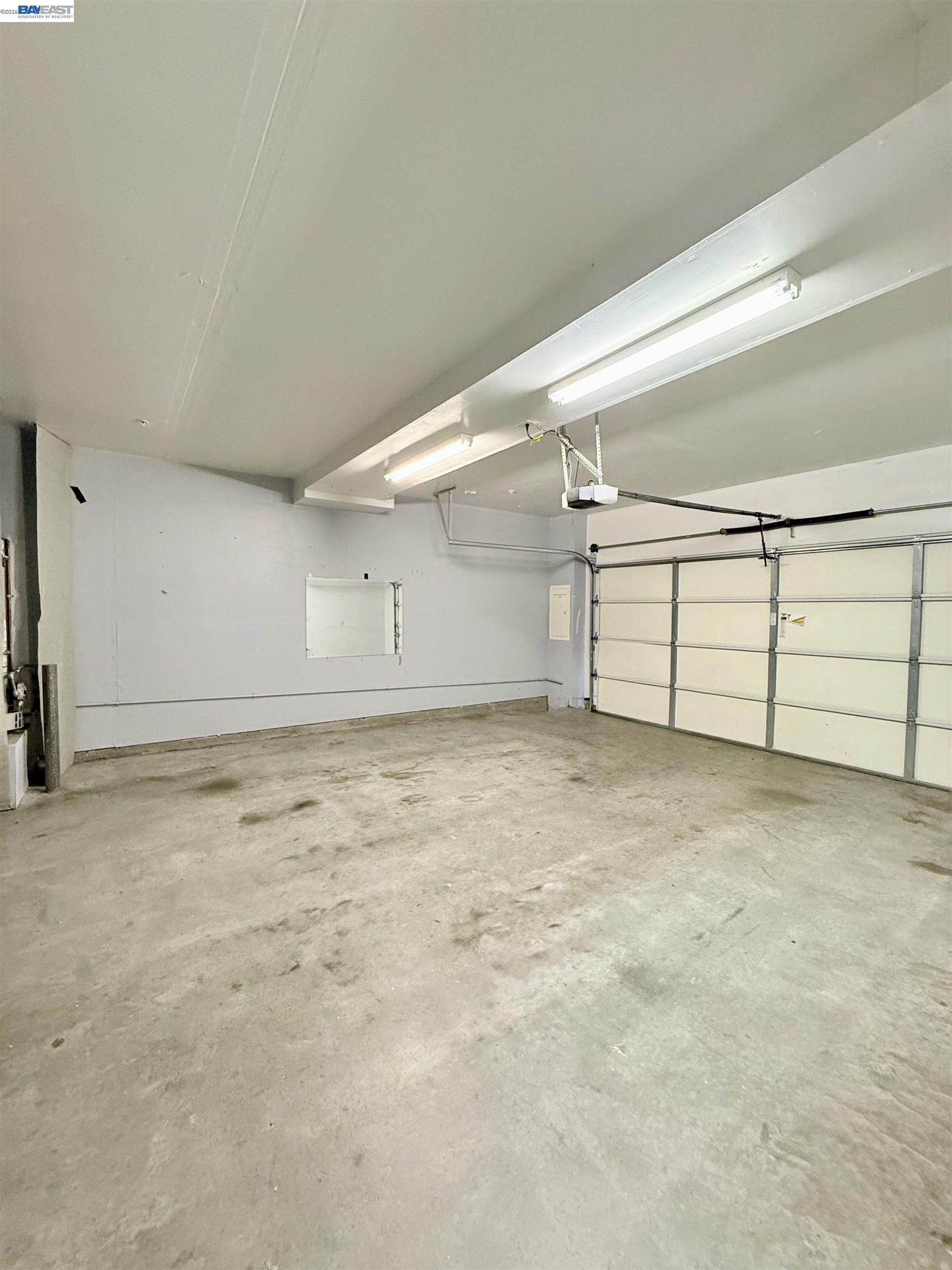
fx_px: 513
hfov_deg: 85.7
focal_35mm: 14
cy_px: 635
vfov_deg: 102.1
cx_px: 476
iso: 500
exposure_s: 1/60
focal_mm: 2.22
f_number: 2.2
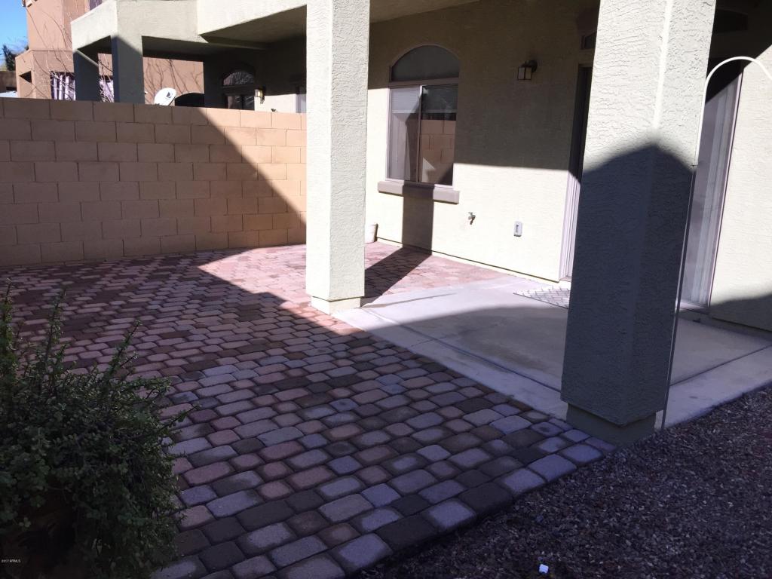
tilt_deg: -12.5
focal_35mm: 29
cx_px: 386
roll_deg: -2.0
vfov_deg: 48.2
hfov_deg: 61.7
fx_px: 647
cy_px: 290
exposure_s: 1/2198
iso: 64
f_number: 2.2
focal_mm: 4.15
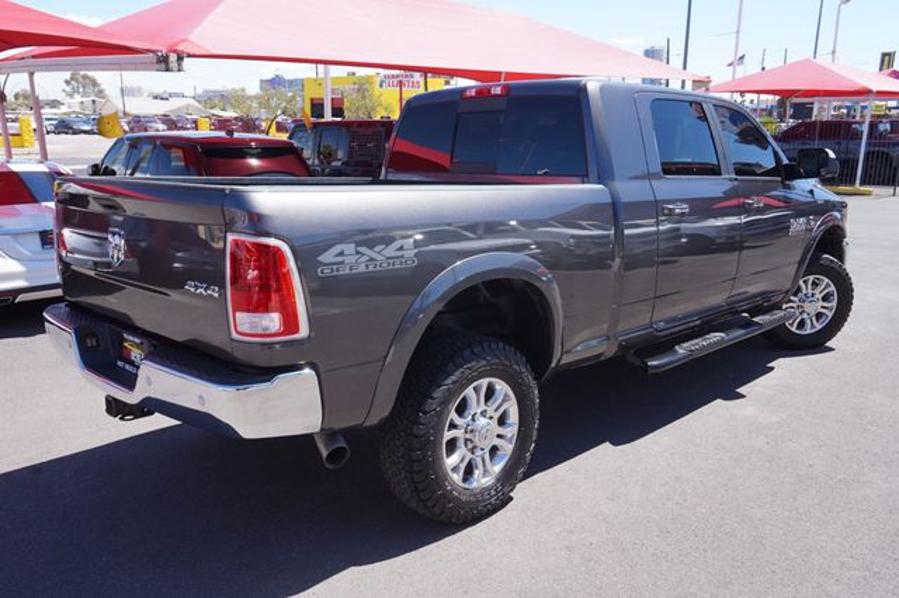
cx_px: 450
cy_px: 299
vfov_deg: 43.6
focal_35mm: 30
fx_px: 749
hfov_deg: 62.0
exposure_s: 1/100
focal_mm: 20
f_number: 8
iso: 100
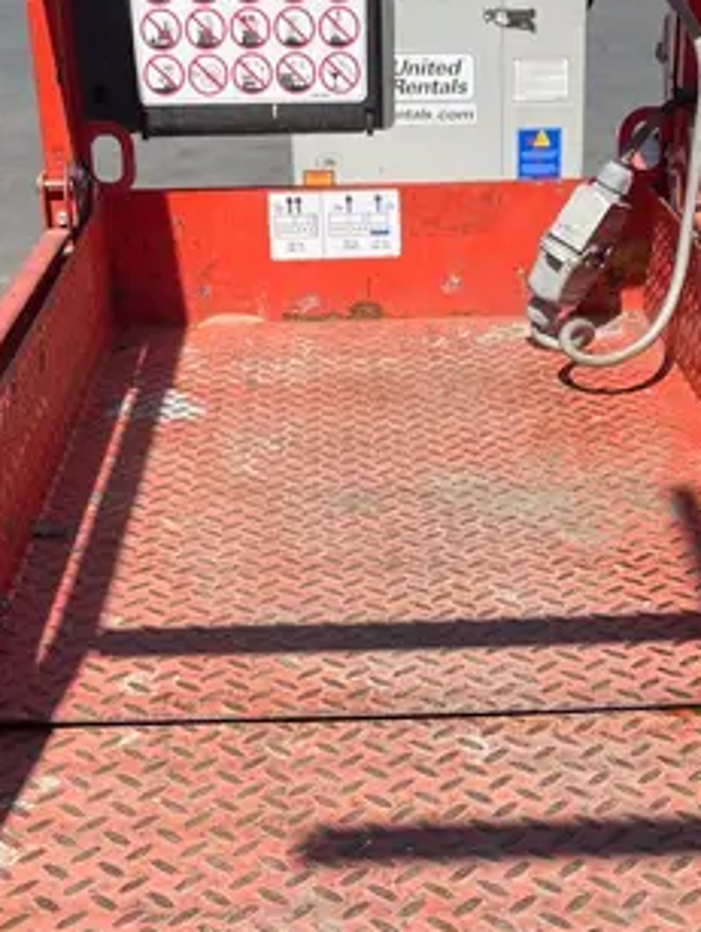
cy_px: 669
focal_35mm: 62
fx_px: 1671
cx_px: 413
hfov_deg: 23.7
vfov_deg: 30.8
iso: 50
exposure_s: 1/2967
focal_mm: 5.1
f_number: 1.6
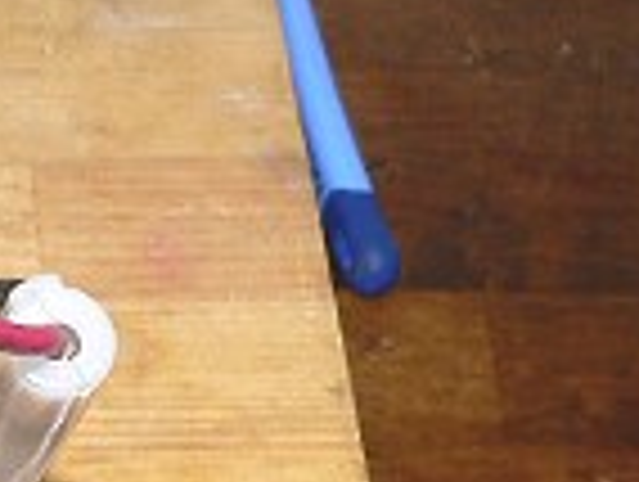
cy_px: 662
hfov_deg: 11.8
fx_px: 2996
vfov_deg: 9.0
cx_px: -248
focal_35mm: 162
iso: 100
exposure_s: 1/30
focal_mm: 6
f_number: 2.8
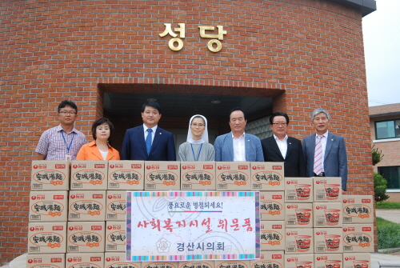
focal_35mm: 34
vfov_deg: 38.5
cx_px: 200
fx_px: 384
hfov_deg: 55.0
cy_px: 134
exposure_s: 1/200
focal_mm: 23
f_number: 7.1
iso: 200
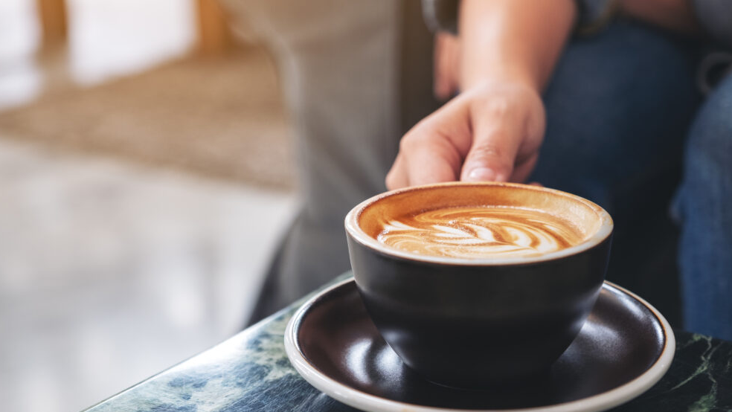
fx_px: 1281
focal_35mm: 66
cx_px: 368
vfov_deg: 18.3
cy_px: 206
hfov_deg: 31.9
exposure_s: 1/60
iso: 320
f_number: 2.8
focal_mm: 41.4
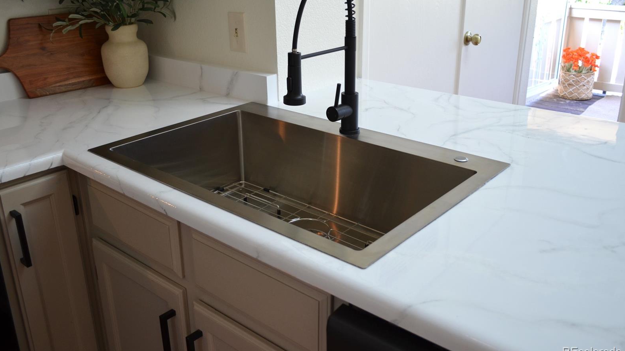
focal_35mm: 35
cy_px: 150
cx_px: 310
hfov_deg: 56.6
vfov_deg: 33.7
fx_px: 580
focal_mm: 22
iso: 400
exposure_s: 1/80
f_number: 4.5
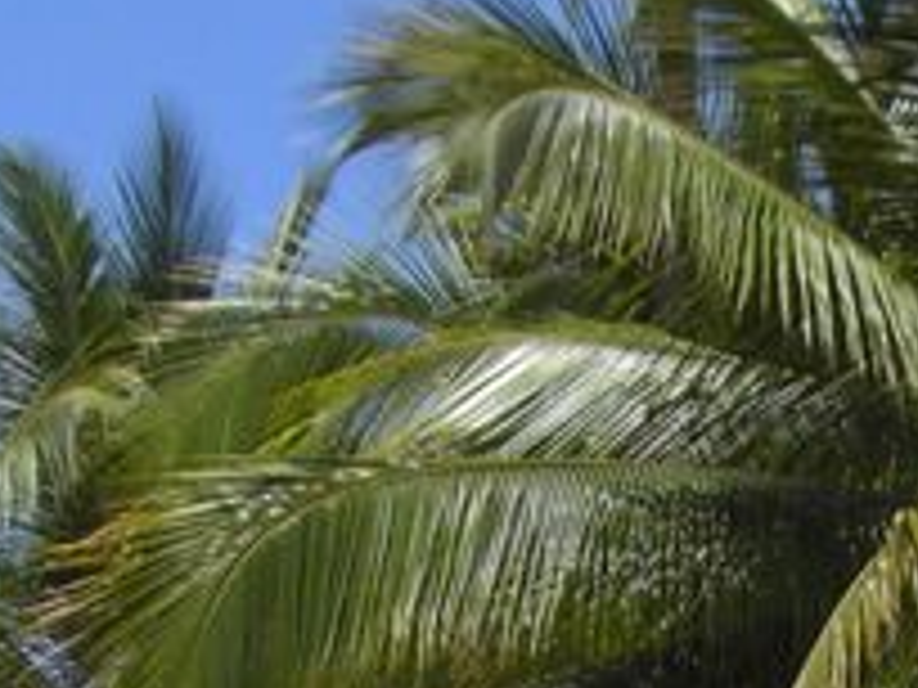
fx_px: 5065
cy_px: 1318
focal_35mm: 191
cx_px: 1170
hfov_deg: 10.2
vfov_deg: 7.5
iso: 64
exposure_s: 1/1000
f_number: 2.7
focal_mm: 6.2
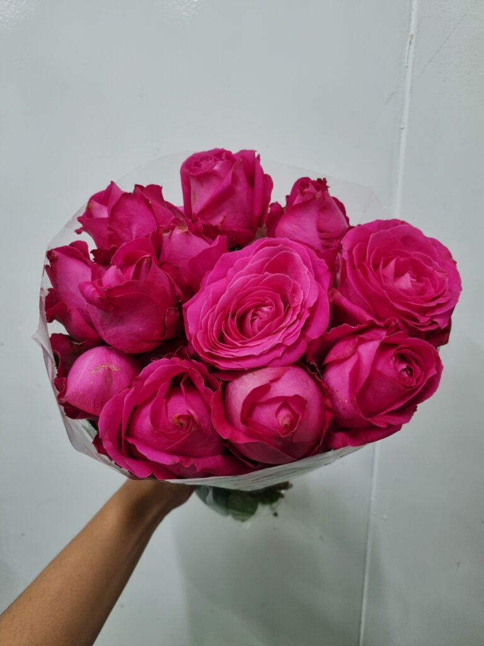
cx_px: 242
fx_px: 485
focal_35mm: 26
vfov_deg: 67.3
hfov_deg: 53.1
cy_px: 323
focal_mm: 5.4
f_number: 1.8
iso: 320
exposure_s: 1/120
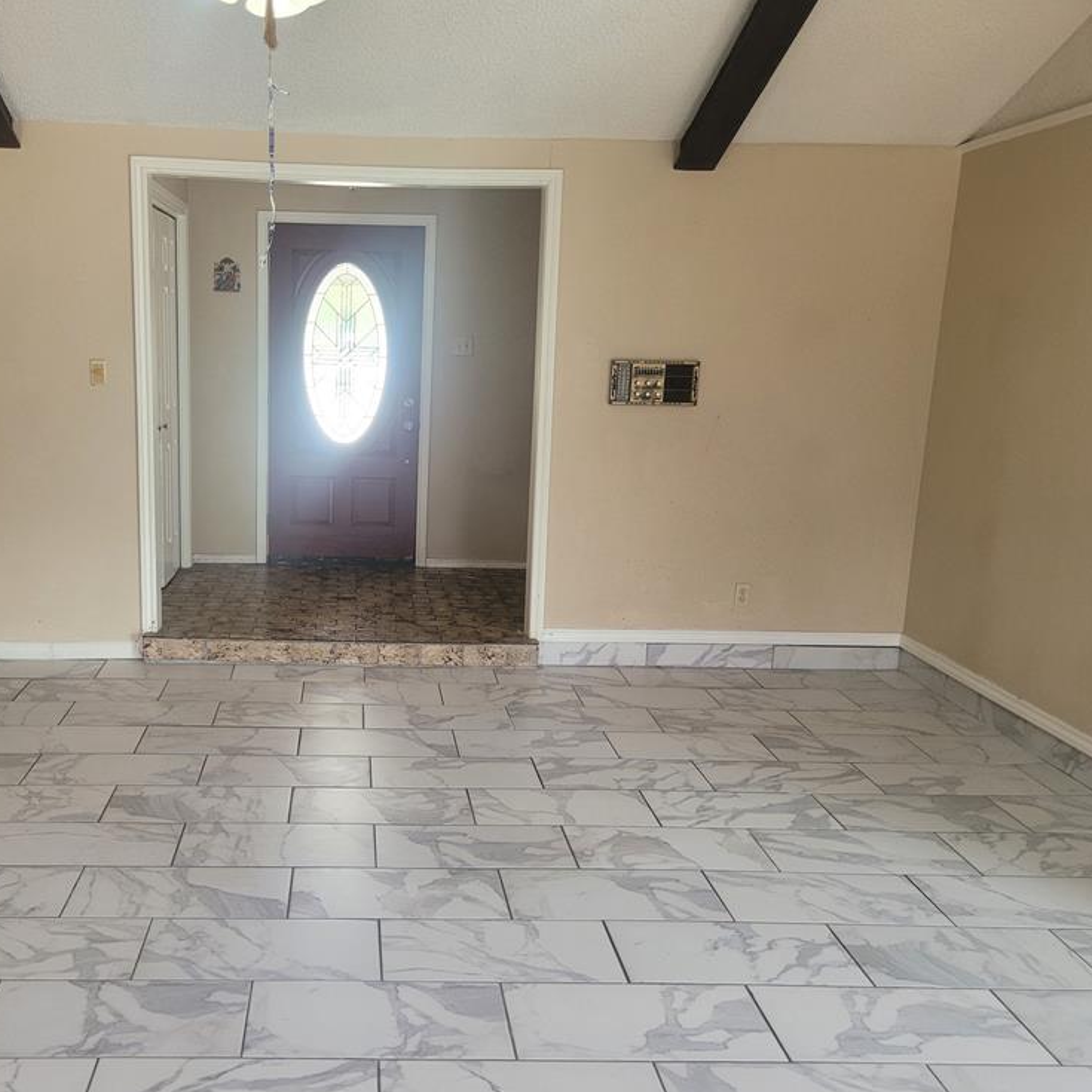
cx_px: 385
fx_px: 1142
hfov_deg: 50.4
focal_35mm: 32
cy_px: 559
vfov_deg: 51.1
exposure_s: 1/60
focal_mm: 5.4
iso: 200
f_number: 1.8
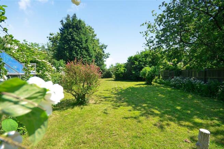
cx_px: 112
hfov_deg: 100.5
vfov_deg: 77.0
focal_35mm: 15
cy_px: 74
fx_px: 93
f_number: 5.6
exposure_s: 1/125
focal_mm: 10
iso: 200
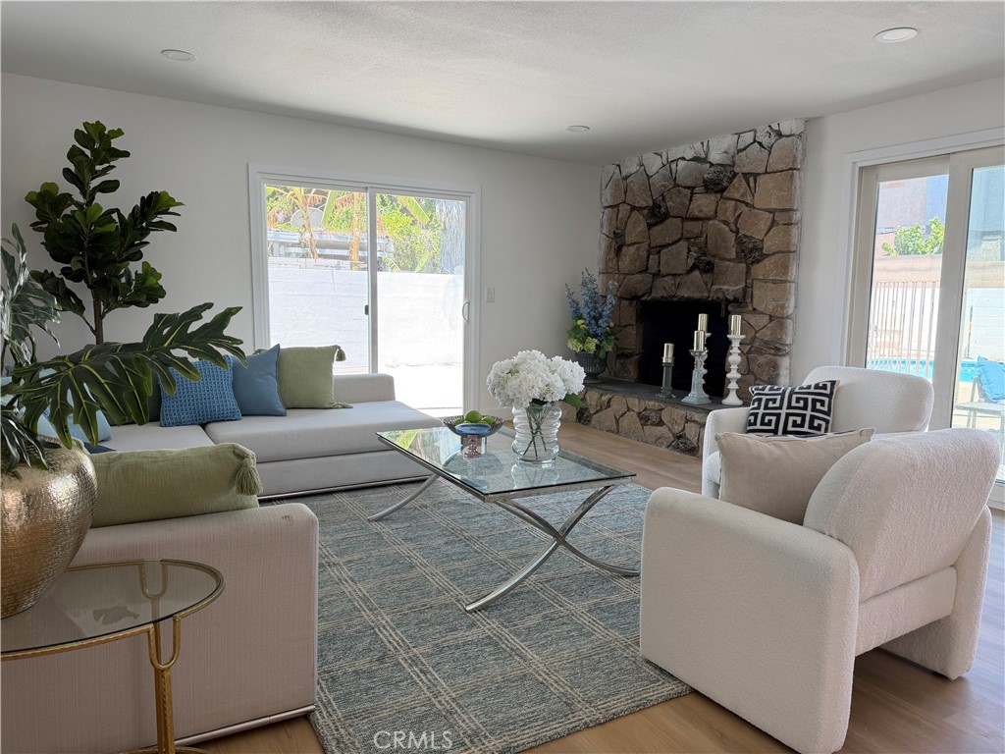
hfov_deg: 71.6
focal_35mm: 24
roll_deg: -0.6
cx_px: 502
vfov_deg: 56.8
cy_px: 377
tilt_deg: -6.4
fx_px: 697
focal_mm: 6.76
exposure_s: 1/176
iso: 80
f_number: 1.78
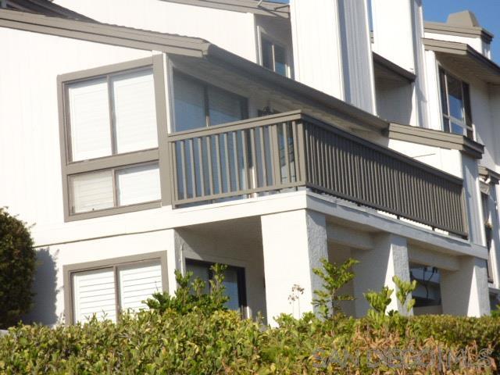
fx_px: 1401
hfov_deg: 20.2
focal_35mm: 97
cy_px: 188
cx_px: 250
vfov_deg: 15.2
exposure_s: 1/1600
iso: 200
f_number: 4.8
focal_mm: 17.43
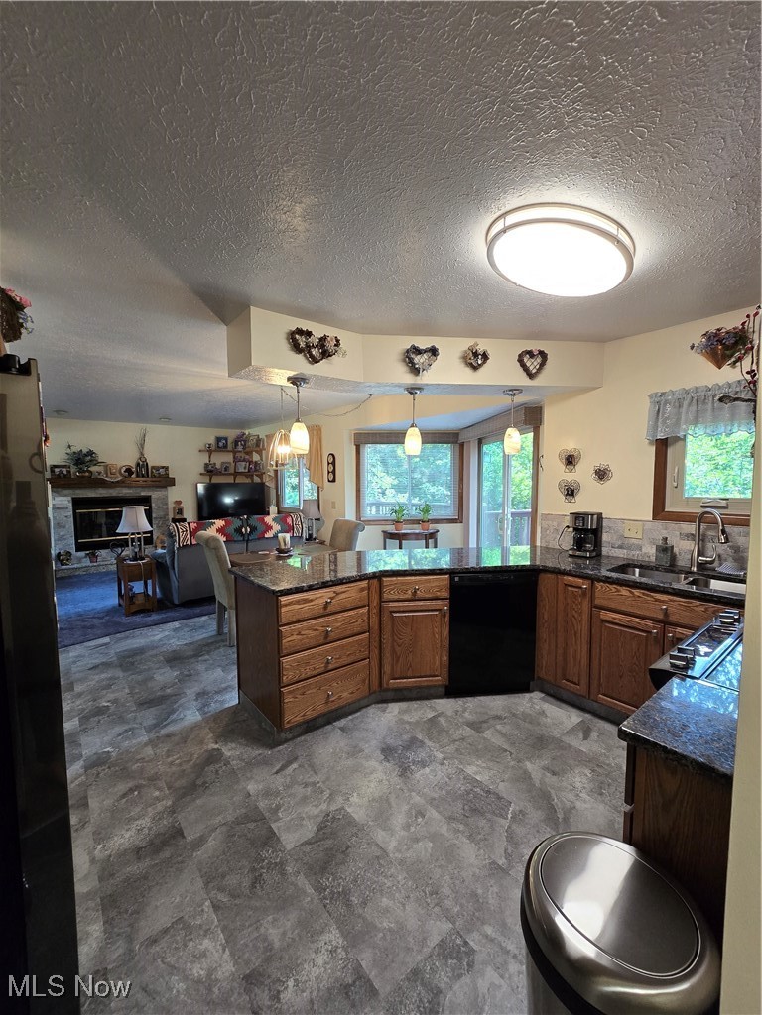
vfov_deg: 106.2
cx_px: 381
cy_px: 508
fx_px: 382
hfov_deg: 89.9
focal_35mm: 13
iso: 200
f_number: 2.2
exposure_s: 1/60
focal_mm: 2.2
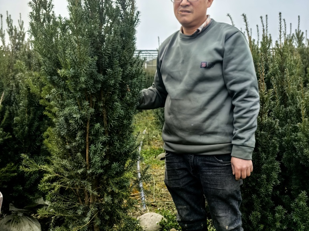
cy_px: 124
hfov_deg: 50.1
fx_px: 330
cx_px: 154
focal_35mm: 37
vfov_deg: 38.6
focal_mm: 5.75
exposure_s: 1/1488
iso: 50
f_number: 1.4
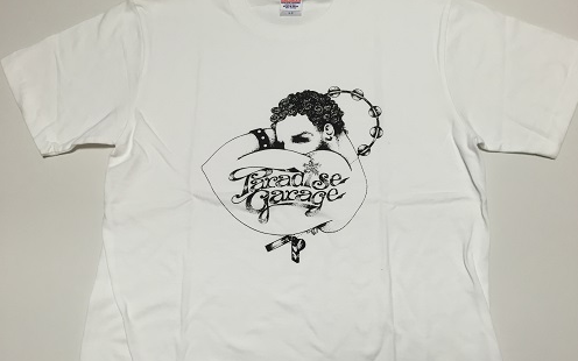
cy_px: 195
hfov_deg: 61.2
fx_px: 488
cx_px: 290
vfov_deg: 40.6
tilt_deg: -59.0
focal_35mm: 31
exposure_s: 1/33
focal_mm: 4.15
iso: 50
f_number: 2.2
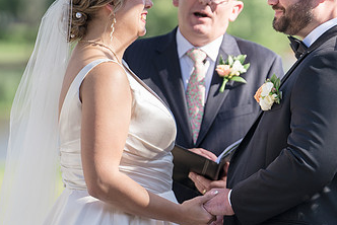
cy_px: 56
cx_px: 207
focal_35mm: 373
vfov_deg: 3.7
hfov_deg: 5.5
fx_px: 3495
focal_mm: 200
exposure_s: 1/500
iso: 100
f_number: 4
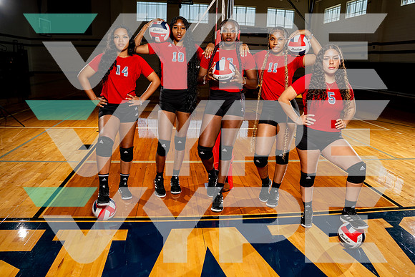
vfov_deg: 49.2
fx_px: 302
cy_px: 138
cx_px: 208
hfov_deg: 68.9
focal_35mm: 26
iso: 100
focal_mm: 25
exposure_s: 1/250
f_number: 5.6
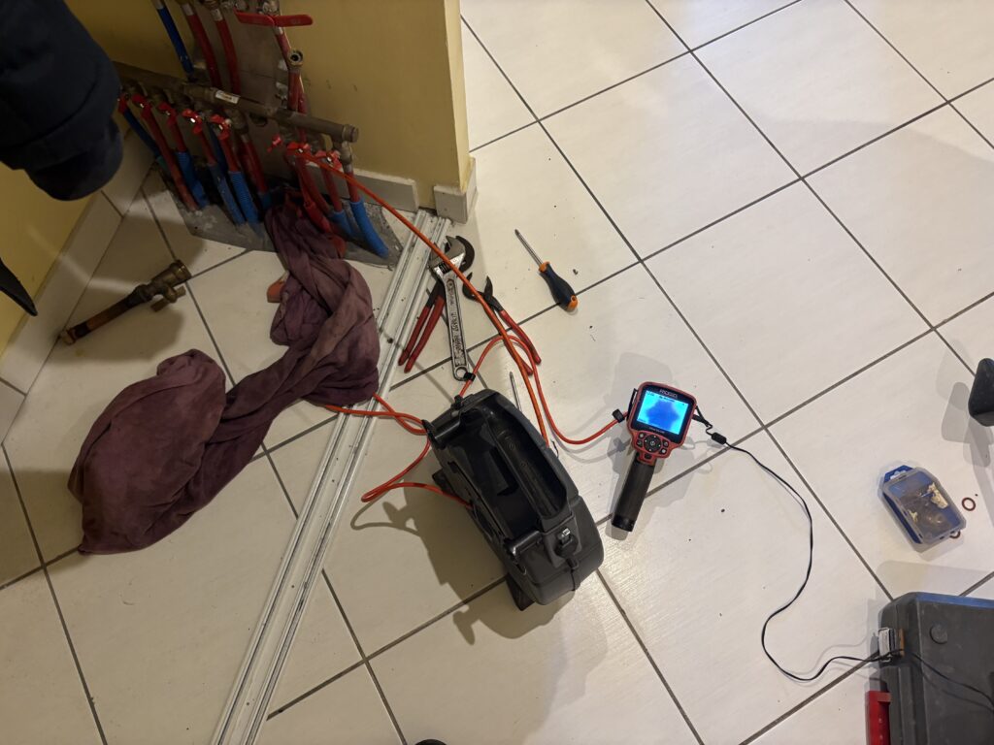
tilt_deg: -67.7
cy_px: 372
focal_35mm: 26
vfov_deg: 53.1
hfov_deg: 67.3
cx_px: 497
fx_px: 747
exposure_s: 1/50
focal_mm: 5.96
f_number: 1.6
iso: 160
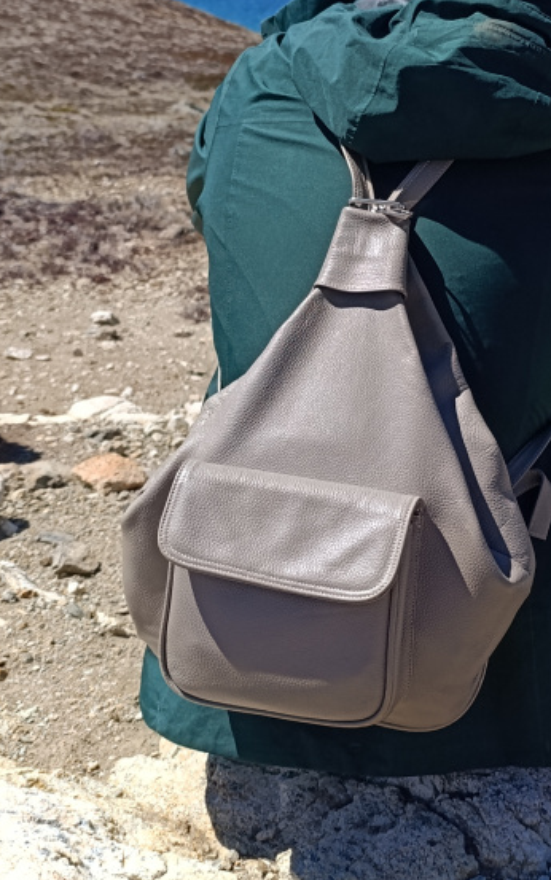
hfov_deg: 24.2
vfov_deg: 37.8
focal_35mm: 53
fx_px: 1272
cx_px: 416
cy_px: 302
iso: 50
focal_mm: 6.14
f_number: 1.6
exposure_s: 1/687
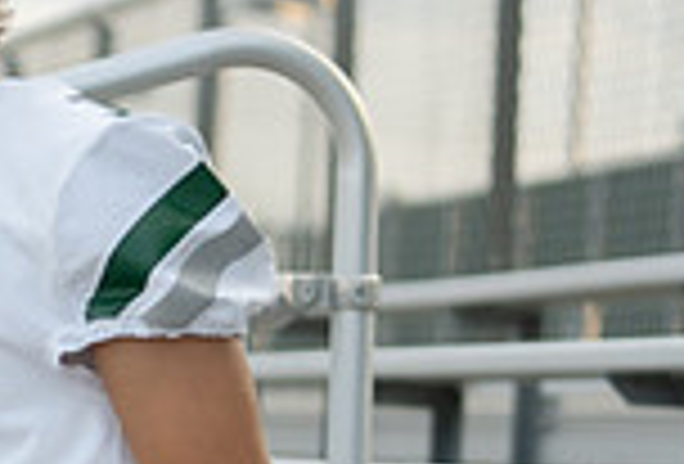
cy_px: 371
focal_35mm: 309
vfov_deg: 4.5
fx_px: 5900
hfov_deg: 6.5
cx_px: -375
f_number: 2.8
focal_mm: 70
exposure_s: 1/400
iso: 100
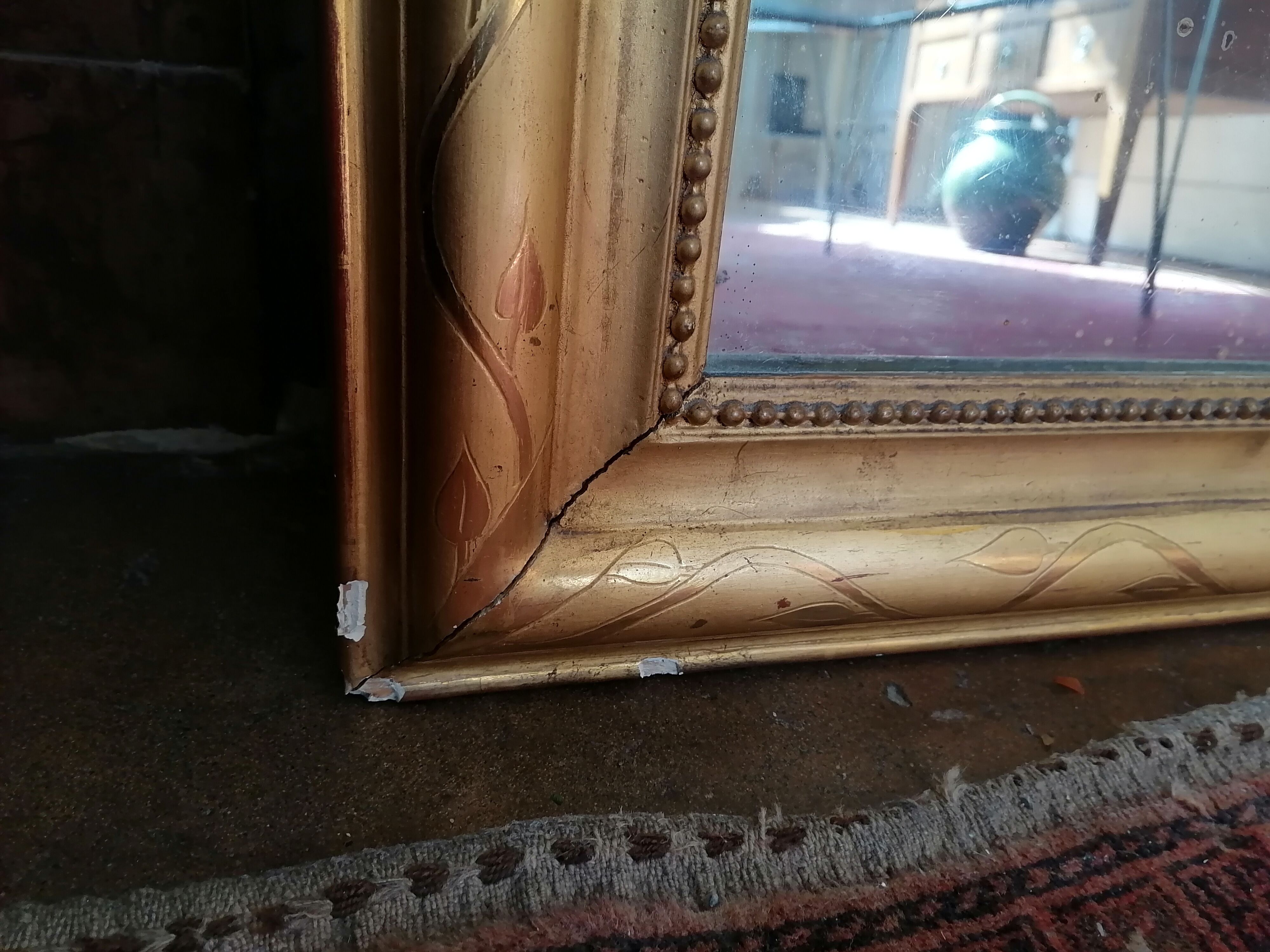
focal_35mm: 26
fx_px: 954
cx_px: 635
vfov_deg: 53.1
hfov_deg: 67.3
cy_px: 476
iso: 125
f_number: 1.8
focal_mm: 5.3
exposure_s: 1/33.3
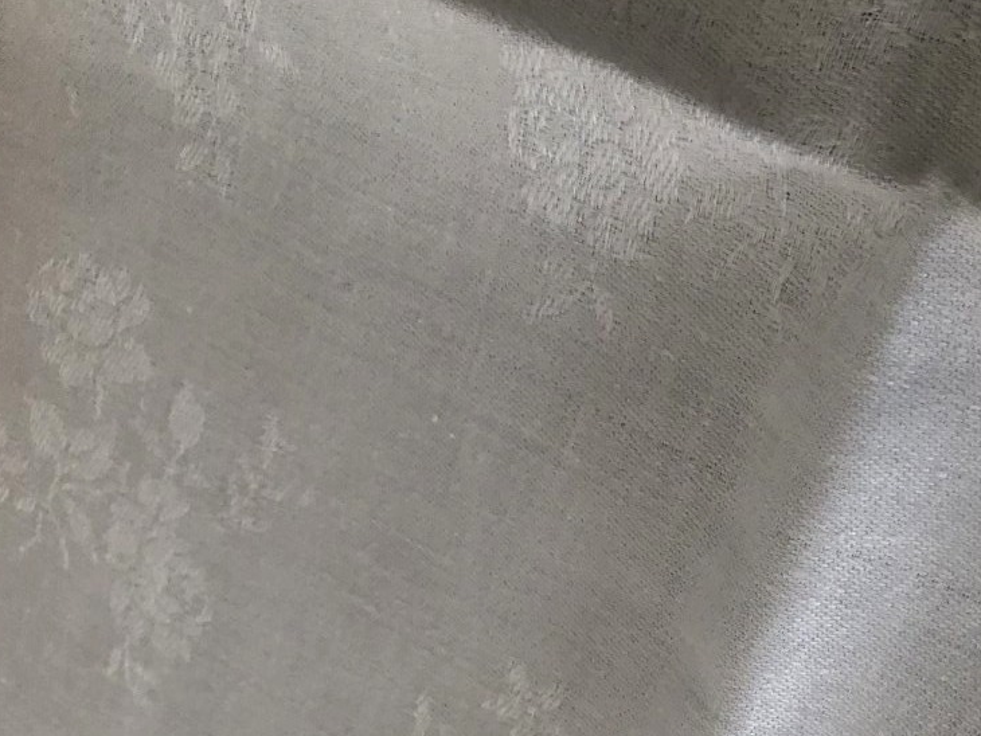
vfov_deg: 30.8
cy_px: 578
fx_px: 1304
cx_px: 681
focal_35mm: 46
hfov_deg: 40.5
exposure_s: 1/15
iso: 80
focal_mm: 3.99
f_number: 1.8
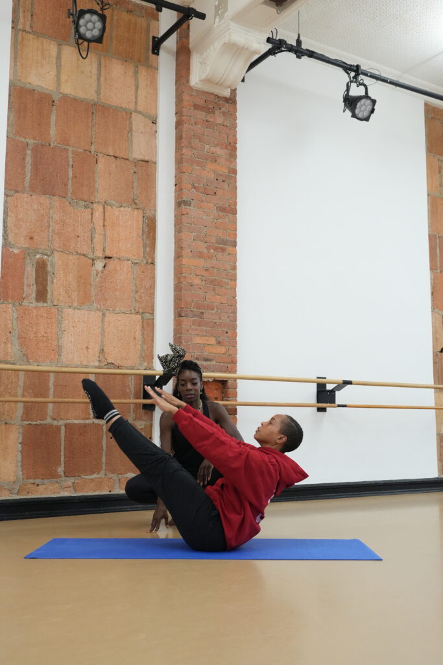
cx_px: 222
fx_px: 738
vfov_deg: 48.5
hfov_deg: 33.4
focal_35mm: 40
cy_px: 332
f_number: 5
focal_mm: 40
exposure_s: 1/250
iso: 4000
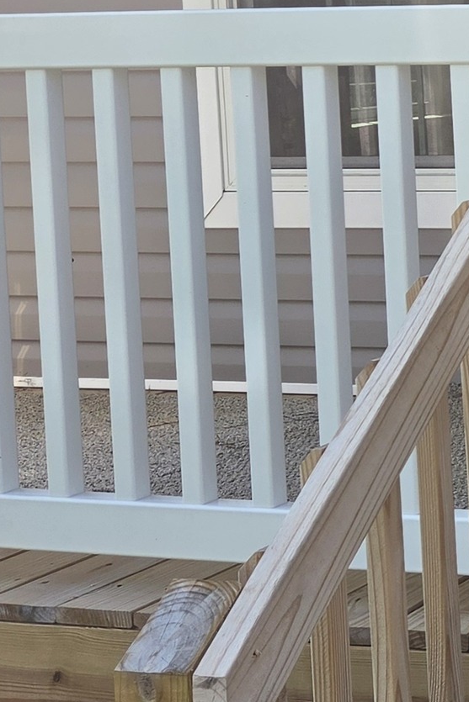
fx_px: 1719
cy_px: 152
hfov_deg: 12.9
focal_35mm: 88
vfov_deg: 22.8
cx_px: 1031
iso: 80
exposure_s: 1/1228
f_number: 1.8
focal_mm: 5.4
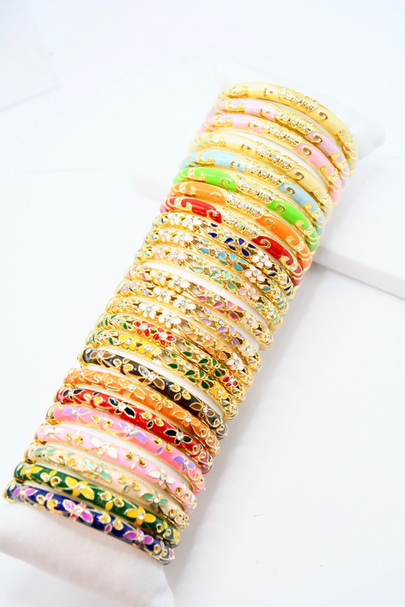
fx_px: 962
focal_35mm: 57
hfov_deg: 23.8
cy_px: 304
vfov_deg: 35.1
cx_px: 202
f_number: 5.6
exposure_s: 1/800
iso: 16000
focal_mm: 38
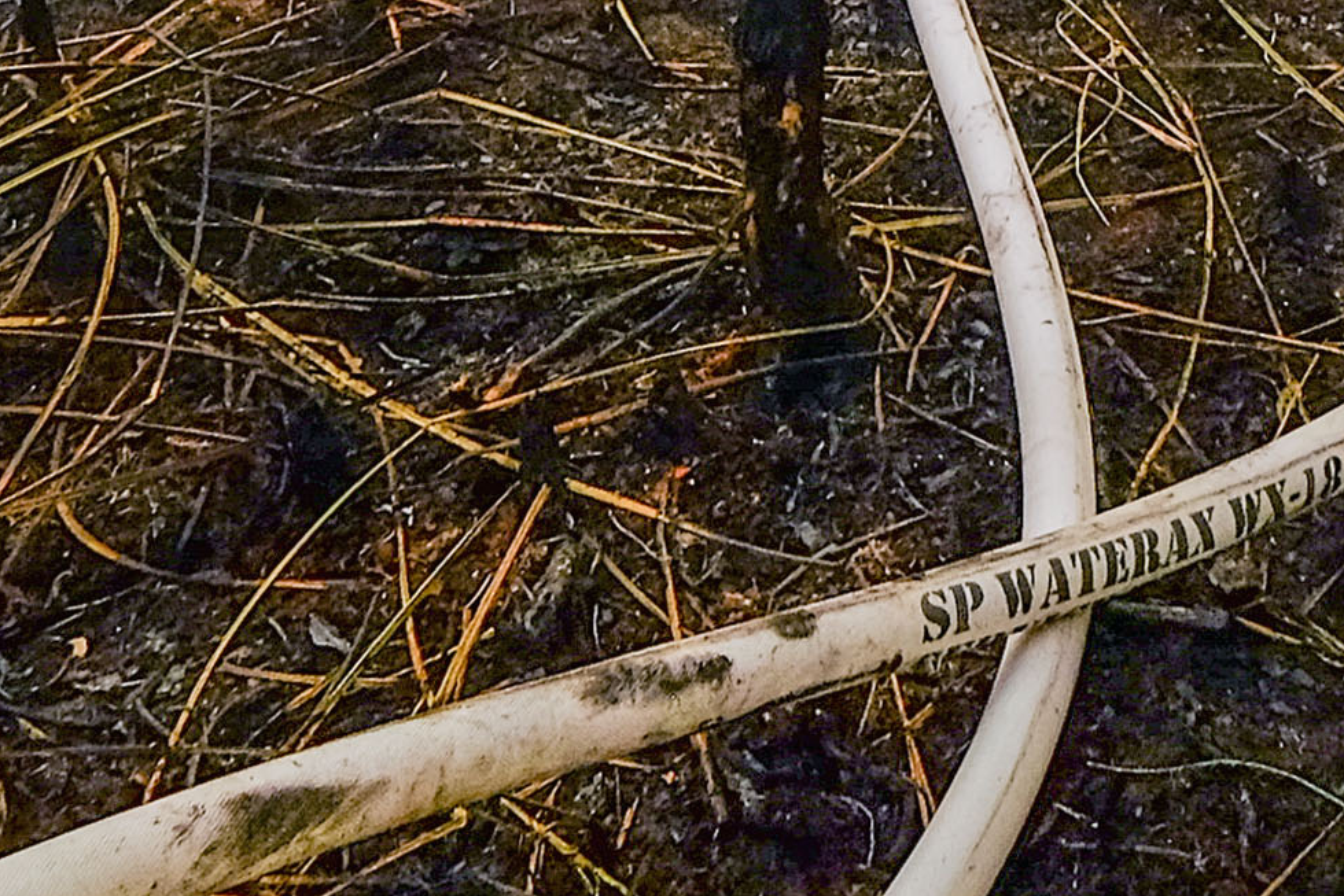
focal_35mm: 75
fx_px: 2800
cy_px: -977
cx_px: 1786
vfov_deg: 14.5
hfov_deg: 23.6
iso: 500
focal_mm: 10
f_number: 5.6
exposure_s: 1/180
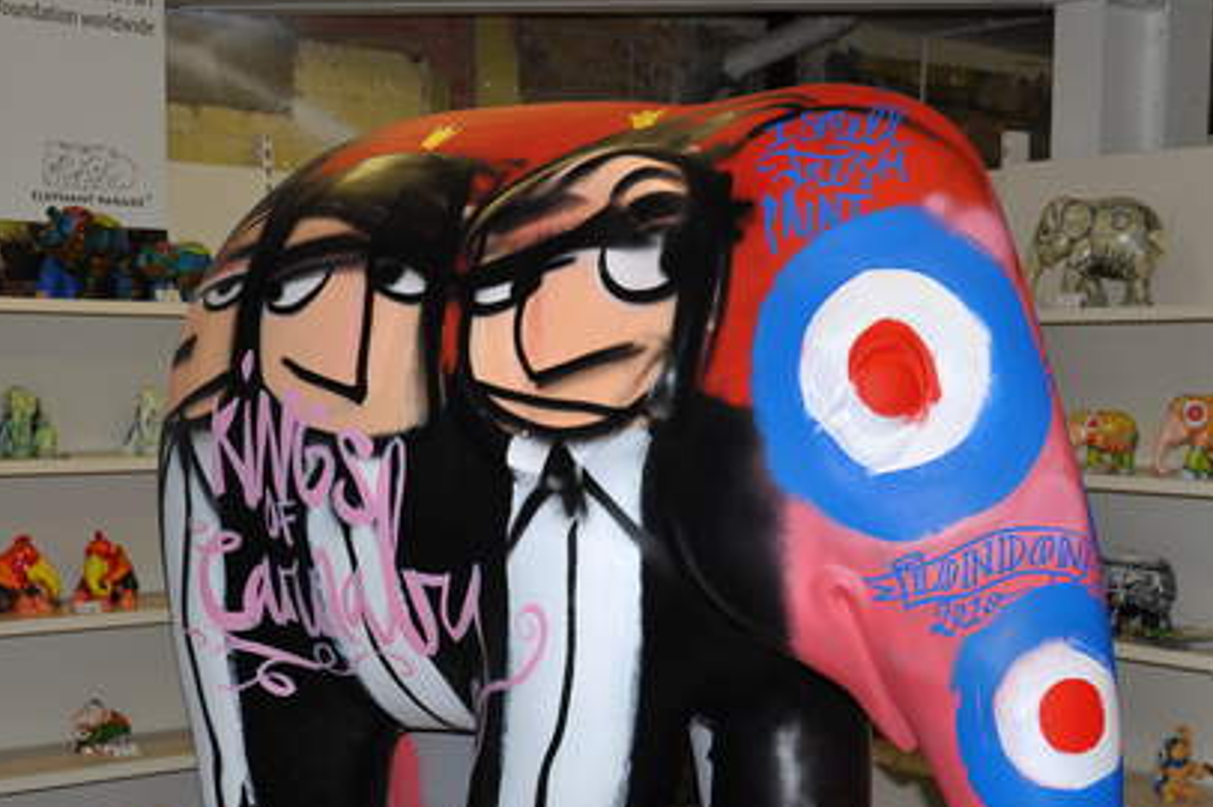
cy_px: 578
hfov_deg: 38.2
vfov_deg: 25.7
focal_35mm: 52
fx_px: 1751
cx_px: 657
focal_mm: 22
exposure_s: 1/60
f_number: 3.8
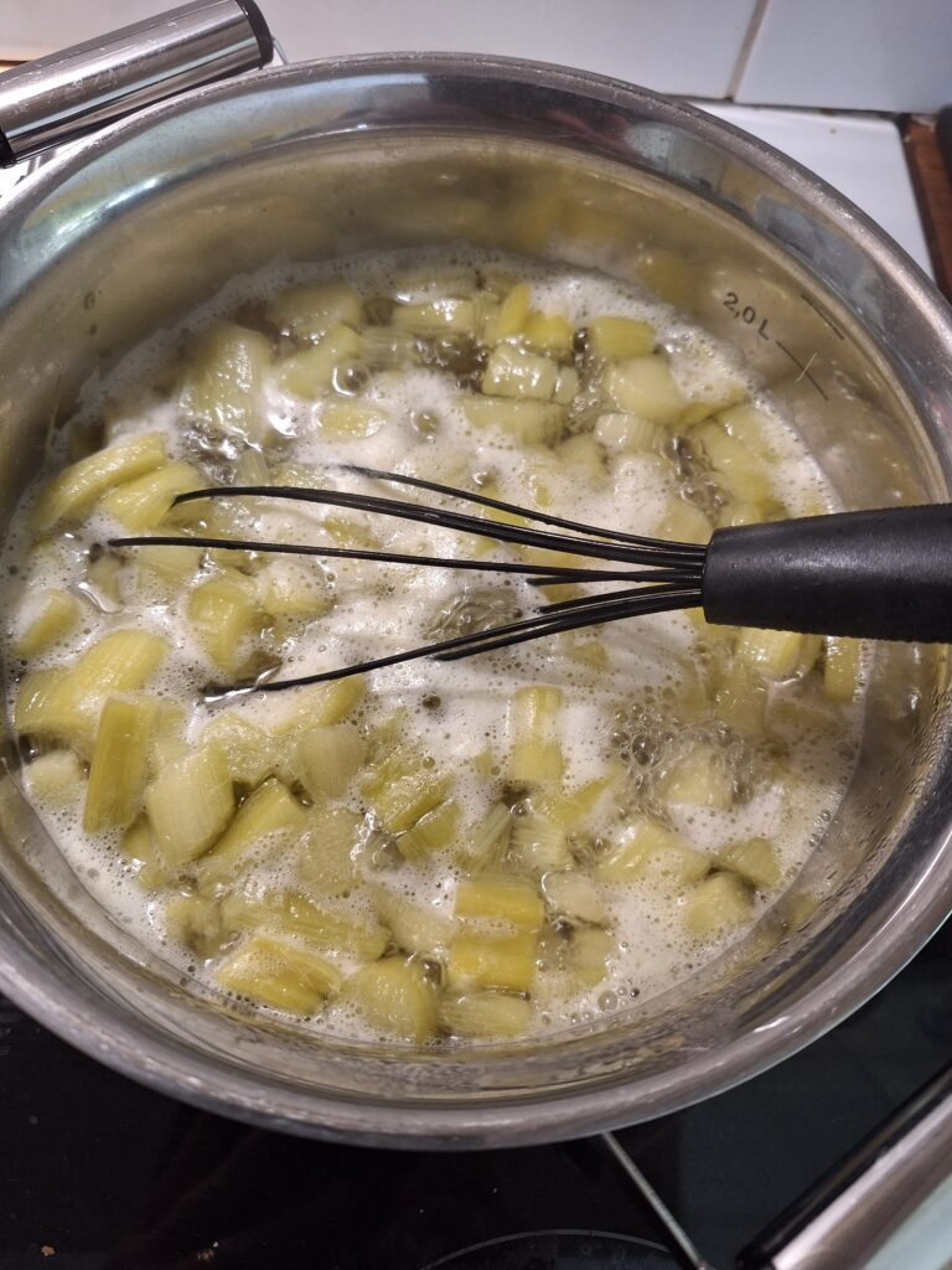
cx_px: 476
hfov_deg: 58.9
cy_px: 635
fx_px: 843
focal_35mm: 23
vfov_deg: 73.9
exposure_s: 1/33
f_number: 1.8
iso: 200
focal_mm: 5.54
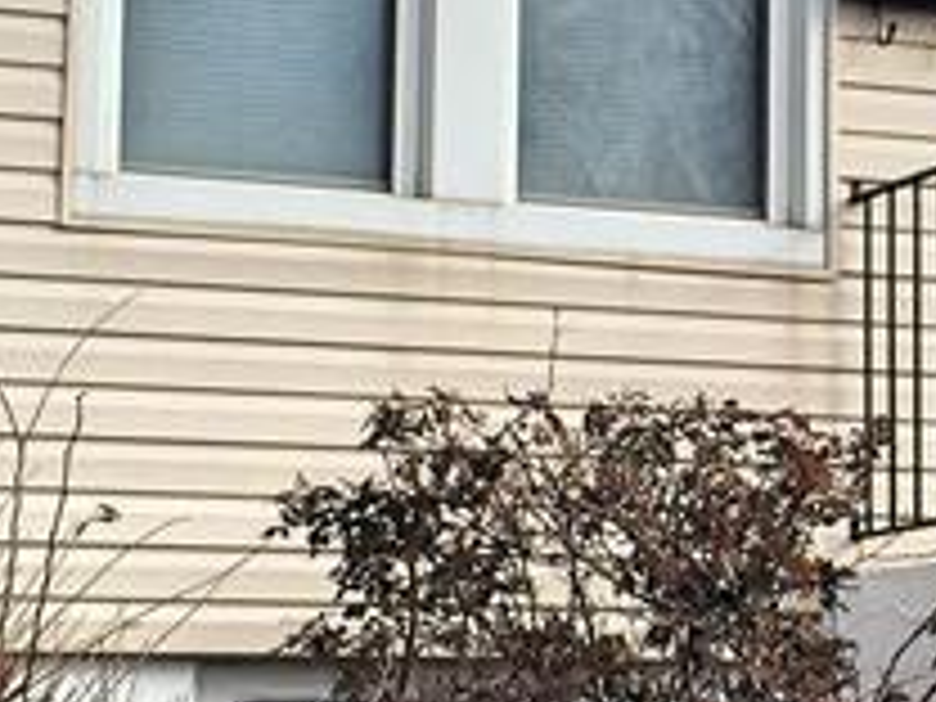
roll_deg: +0.0
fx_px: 3867
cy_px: 198
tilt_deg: +9.9
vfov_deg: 10.4
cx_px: 1071
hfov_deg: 13.5
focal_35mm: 143
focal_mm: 4.15
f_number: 2.2
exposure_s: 1/807
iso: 32
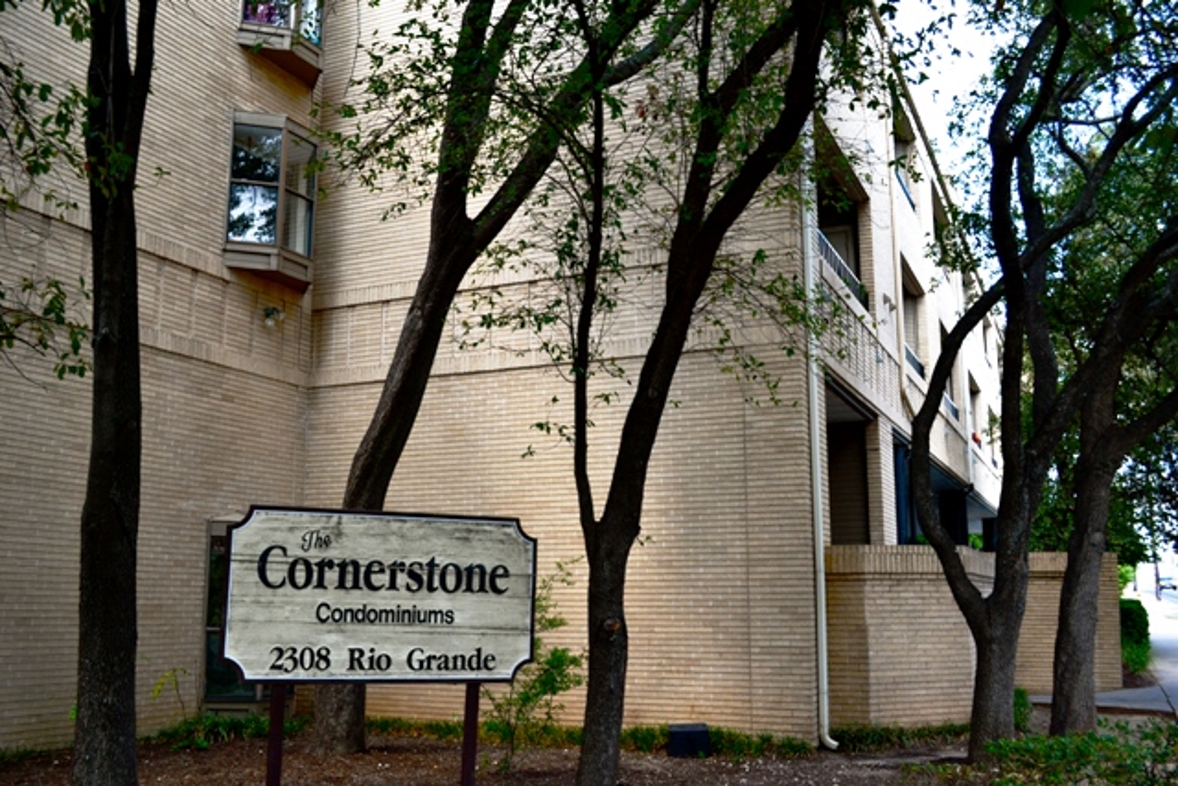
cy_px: 393
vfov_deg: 40.0
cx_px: 589
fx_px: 1080
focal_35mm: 33
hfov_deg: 57.2
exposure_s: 1/125
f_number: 5.6
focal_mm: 22
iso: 125
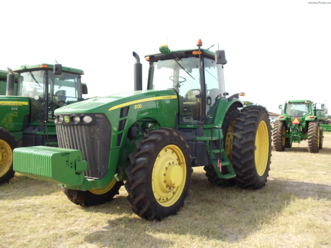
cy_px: 124
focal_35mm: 44
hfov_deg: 42.9
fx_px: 421
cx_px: 166
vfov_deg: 32.9
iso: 200
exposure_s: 1/125
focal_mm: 6
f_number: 7.1
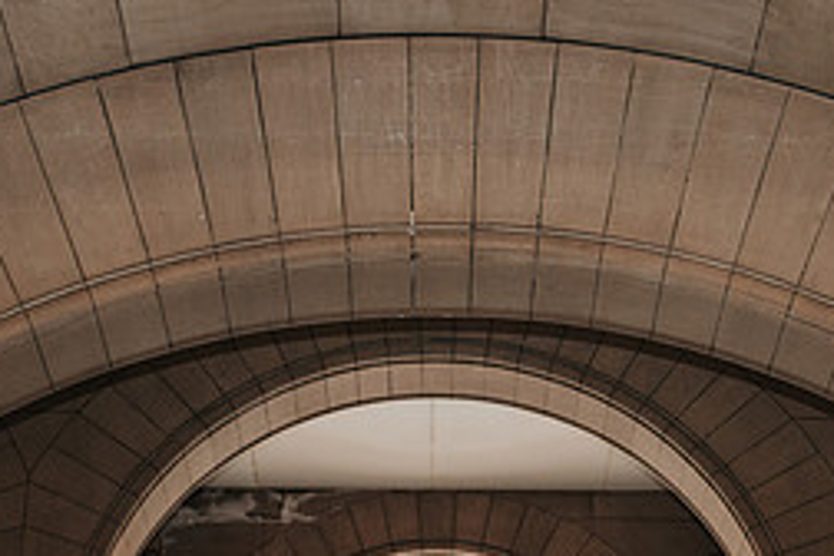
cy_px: 503
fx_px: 2062
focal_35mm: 89
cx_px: 498
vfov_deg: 15.2
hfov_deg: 22.8
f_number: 3.2
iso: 800
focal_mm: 35
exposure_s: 1/200
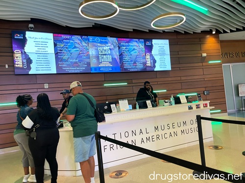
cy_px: 92
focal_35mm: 25
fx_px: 177
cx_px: 122
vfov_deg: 54.9
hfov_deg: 69.4
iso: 160
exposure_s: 1/60
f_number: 1.6
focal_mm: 5.1
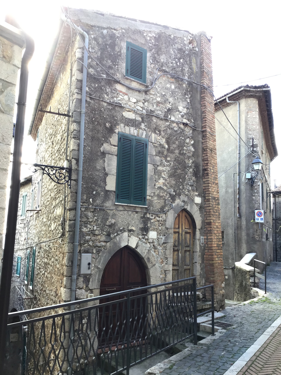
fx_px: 336
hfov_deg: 45.4
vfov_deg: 58.4
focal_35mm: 31
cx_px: 140
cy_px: 188
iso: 40
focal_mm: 3.3
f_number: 2.4
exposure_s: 1/100
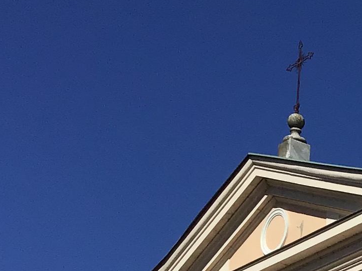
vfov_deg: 10.3
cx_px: 658
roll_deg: -1.5
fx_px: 1454
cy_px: 425
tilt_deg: +14.2
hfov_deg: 12.8
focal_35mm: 139
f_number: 2.4
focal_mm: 3.3
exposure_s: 1/3135
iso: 25
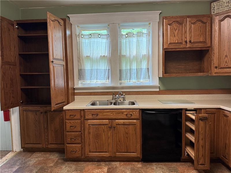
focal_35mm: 24
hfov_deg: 71.6
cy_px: 86
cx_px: 116
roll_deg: +0.5
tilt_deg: -3.7
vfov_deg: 56.8
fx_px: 160
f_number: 1.78
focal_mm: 6.76
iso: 250
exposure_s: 1/60
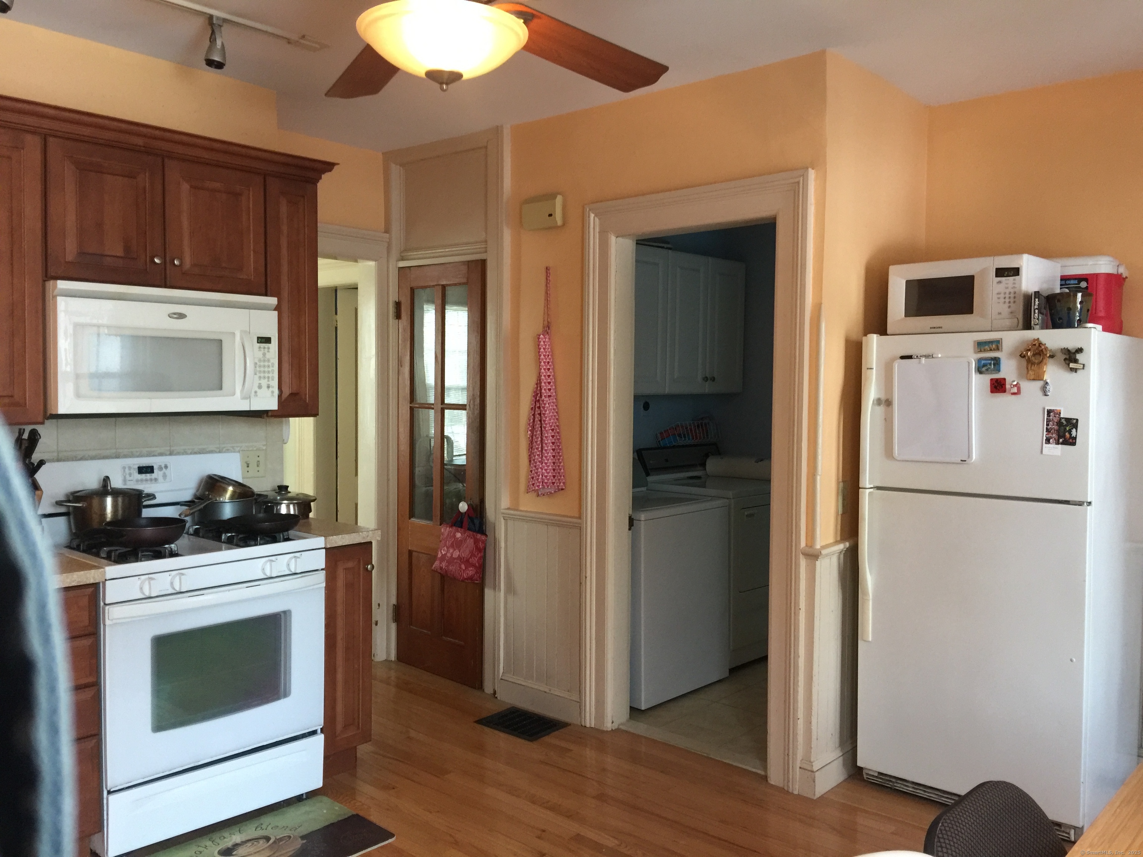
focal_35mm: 29
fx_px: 958
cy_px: 428
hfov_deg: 61.7
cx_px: 572
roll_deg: -0.2
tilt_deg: -2.4
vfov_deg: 48.2
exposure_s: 1/17
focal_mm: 4.15
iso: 100
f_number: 2.2
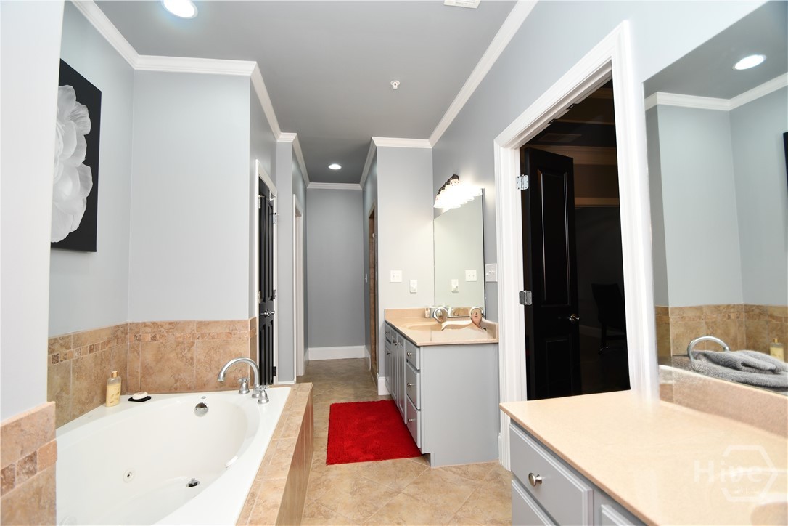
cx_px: 394
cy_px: 263
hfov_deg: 100.4
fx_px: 328
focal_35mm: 15
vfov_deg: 77.3
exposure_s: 1/60
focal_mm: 10
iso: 280
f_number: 4
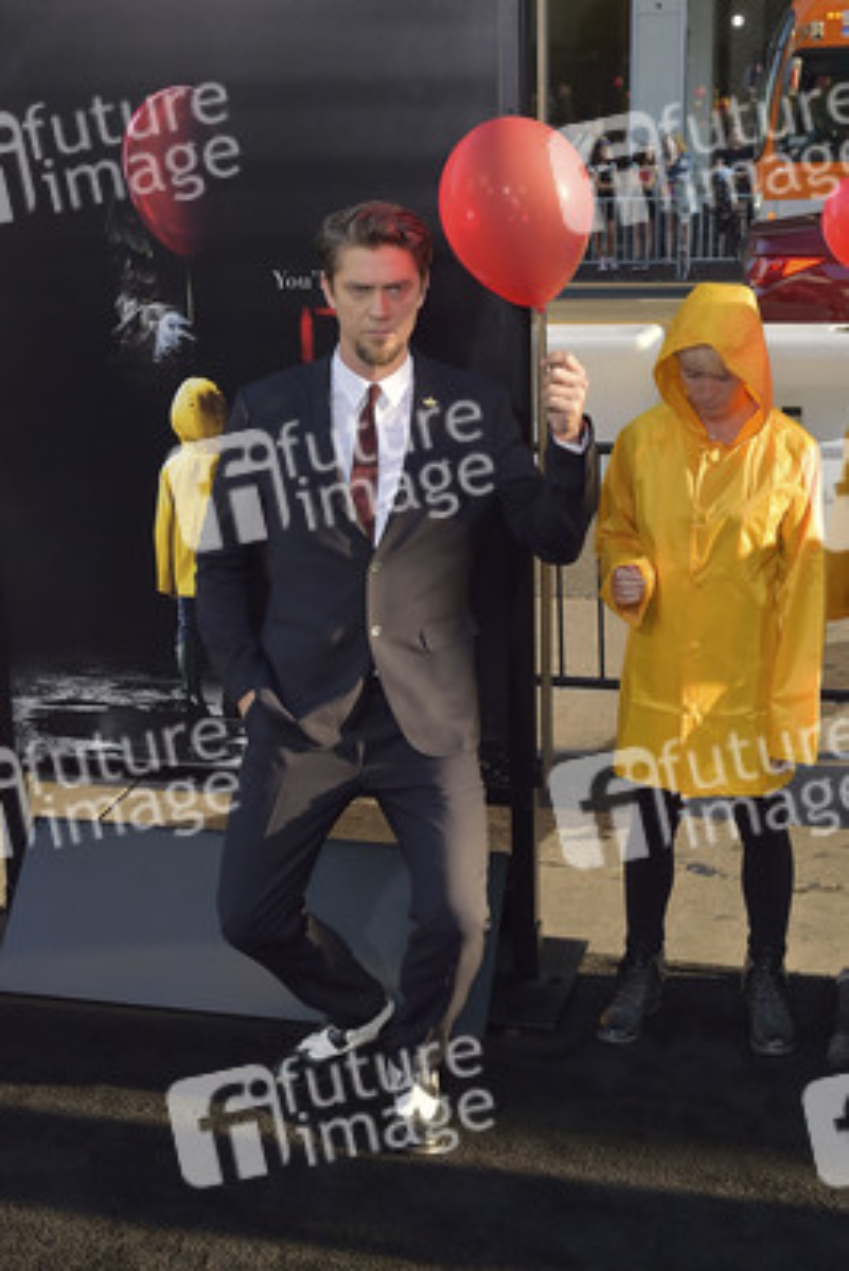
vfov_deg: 50.7
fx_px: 1343
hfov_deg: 35.1
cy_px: 636
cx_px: 424
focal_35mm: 38
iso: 500
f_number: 6.3
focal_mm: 38
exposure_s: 1/320
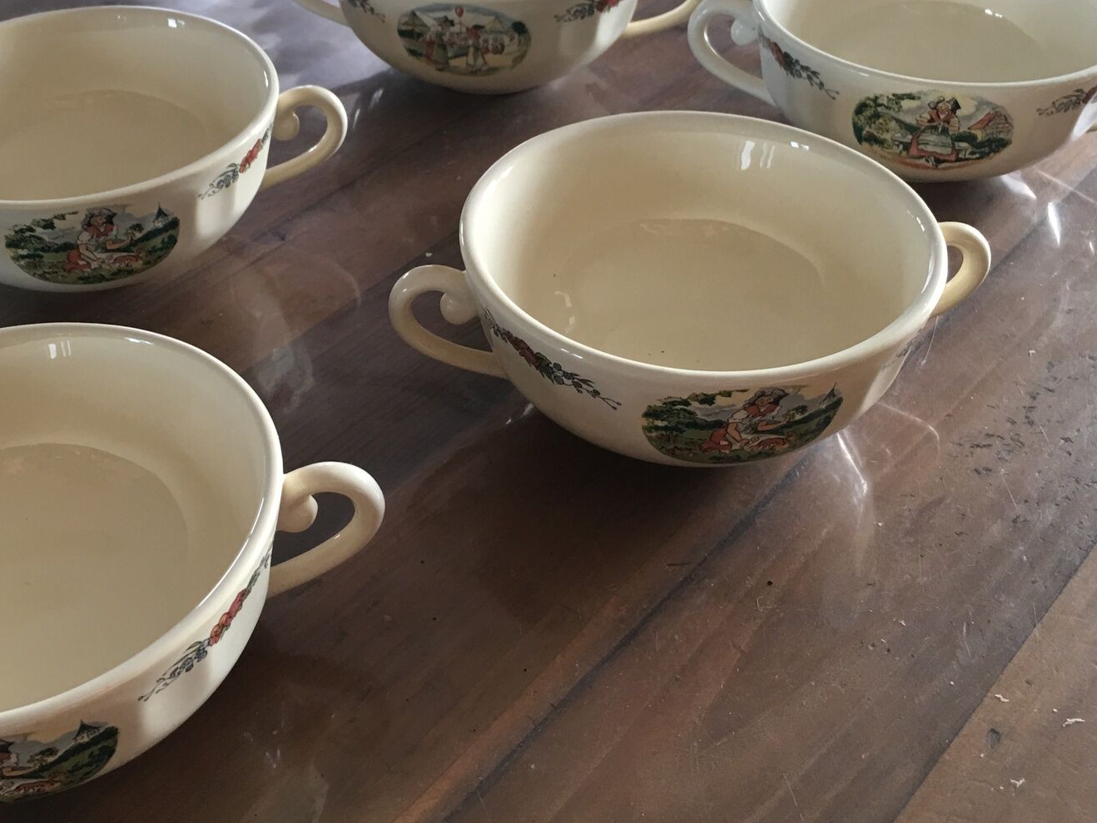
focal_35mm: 44
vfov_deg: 32.8
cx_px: 440
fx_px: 1395
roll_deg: +1.4
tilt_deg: -37.4
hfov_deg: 42.7
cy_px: 340
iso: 50
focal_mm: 4.15
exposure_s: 1/17
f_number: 2.2
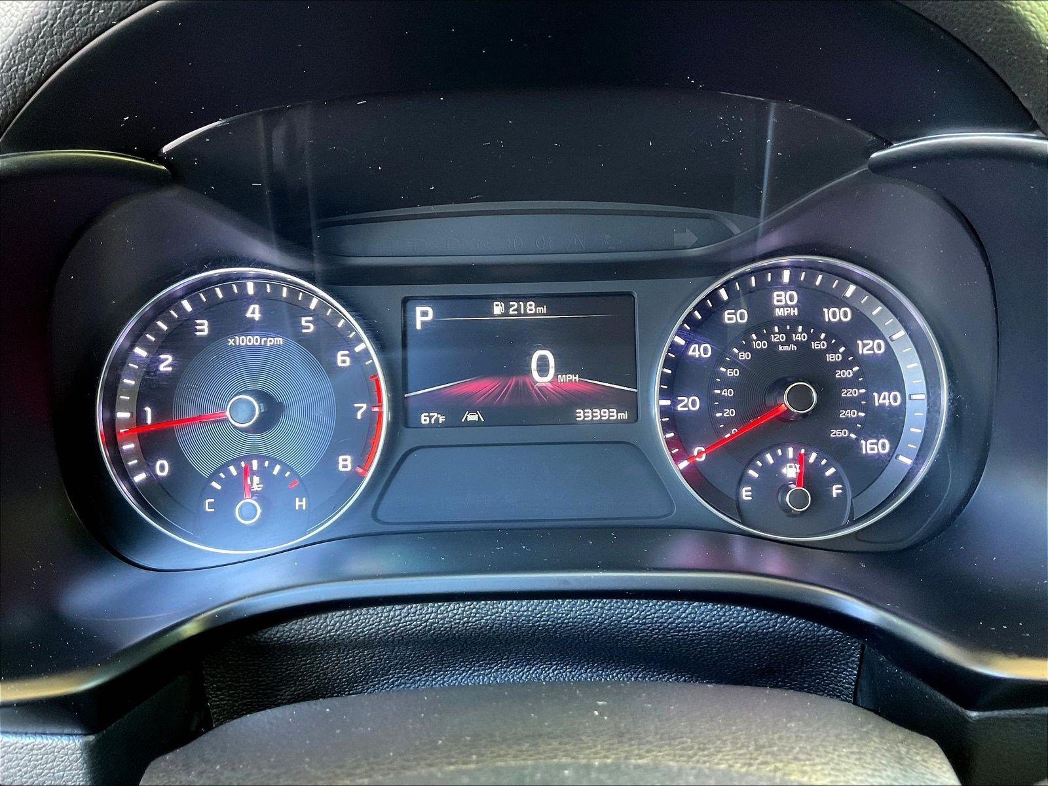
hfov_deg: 61.7
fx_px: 878
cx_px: 524
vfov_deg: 48.2
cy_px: 393
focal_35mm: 29
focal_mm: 3
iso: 320
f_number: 1.8
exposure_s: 1/42
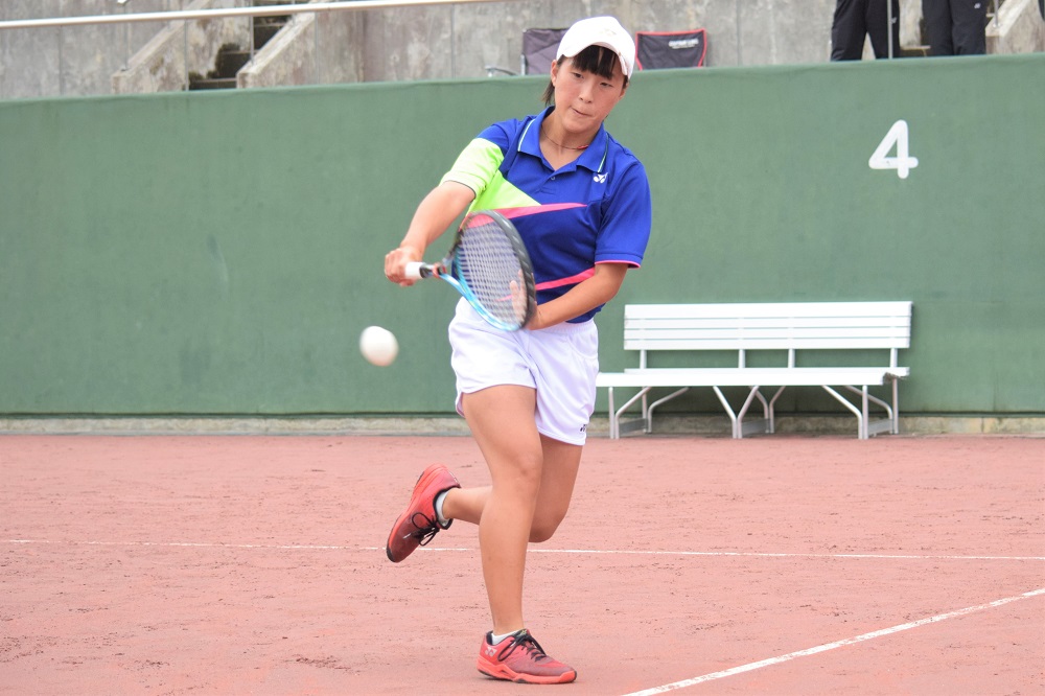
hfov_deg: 20.9
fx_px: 2829
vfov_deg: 14.0
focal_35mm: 98
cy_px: 348
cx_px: 522
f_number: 4.5
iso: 1250
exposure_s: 1/1600
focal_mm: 65
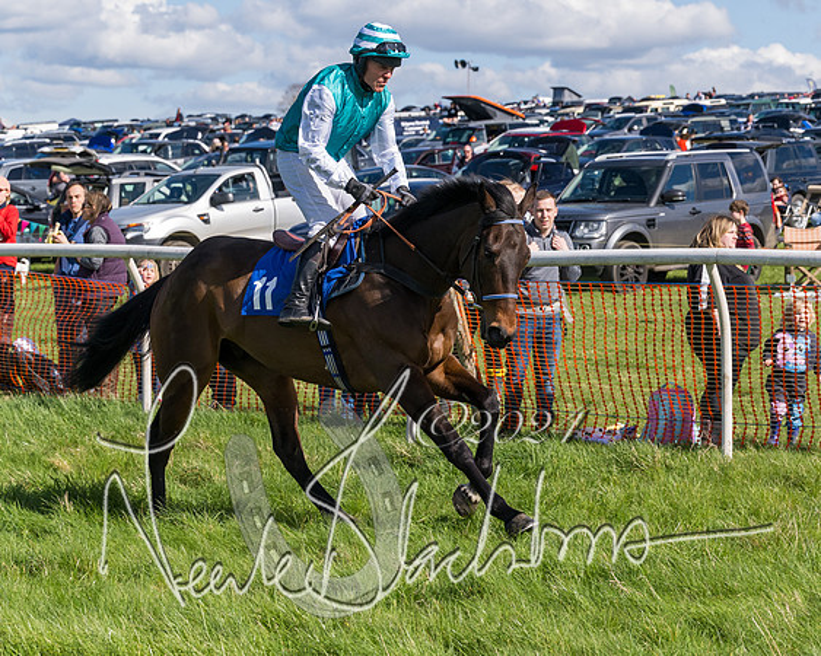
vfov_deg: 13.0
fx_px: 2874
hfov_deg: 16.2
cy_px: 328
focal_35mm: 118
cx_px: 493
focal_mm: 70
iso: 400
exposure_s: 1/2000
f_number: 5.6
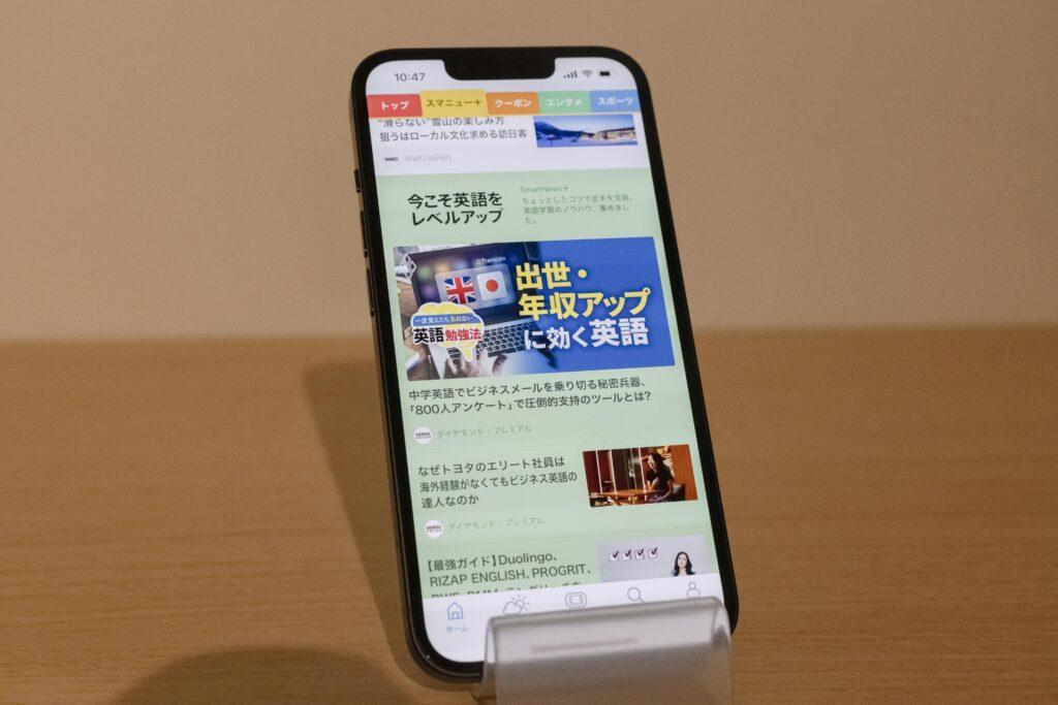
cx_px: 529
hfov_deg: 34.5
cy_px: 352
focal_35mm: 58
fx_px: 1705
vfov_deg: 23.4
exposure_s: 1/800
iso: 4000
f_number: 7.1
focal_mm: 54
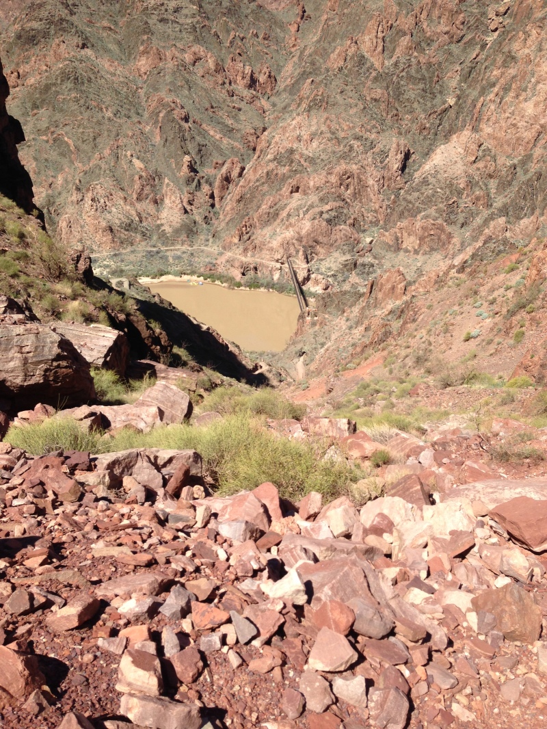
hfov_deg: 43.0
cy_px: 364
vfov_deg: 55.3
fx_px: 695
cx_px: 274
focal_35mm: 33
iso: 50
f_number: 2.4
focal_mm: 4.12
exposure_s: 1/1466
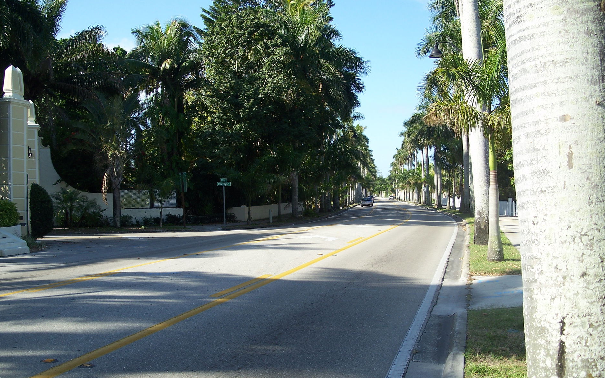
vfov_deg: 31.9
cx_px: 305
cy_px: 226
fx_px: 660
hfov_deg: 49.3
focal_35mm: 40
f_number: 2.8
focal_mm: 7.8
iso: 64
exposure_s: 1/400
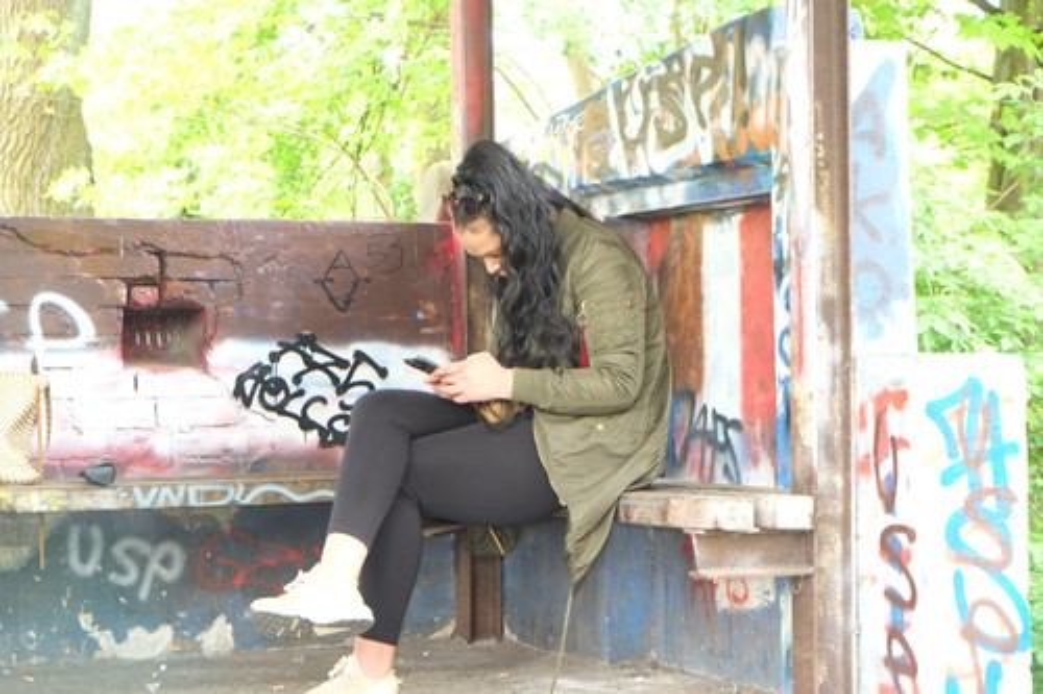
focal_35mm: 83
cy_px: 347
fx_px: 2404
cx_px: 522
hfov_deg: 24.5
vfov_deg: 16.4
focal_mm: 55
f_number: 5.6
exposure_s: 1/20
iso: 1600
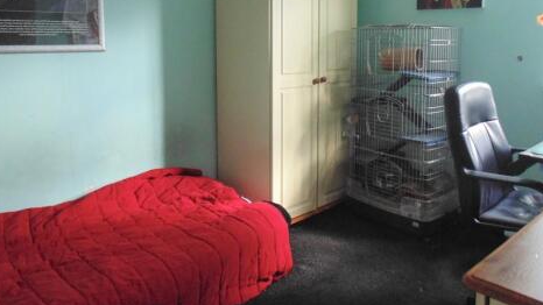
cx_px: 288
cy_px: 79
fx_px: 432
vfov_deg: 38.0
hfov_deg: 64.3
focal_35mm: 30
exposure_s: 1/30
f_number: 3.1
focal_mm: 4
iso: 320
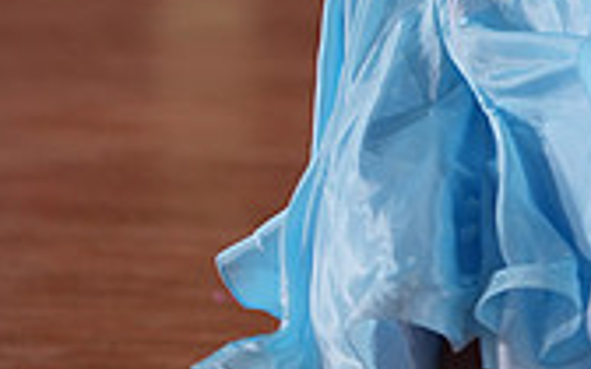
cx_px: 674
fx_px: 11323
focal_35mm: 703
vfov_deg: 1.9
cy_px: -327
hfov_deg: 3.0
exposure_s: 1/400
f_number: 2.8
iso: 1000
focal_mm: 200
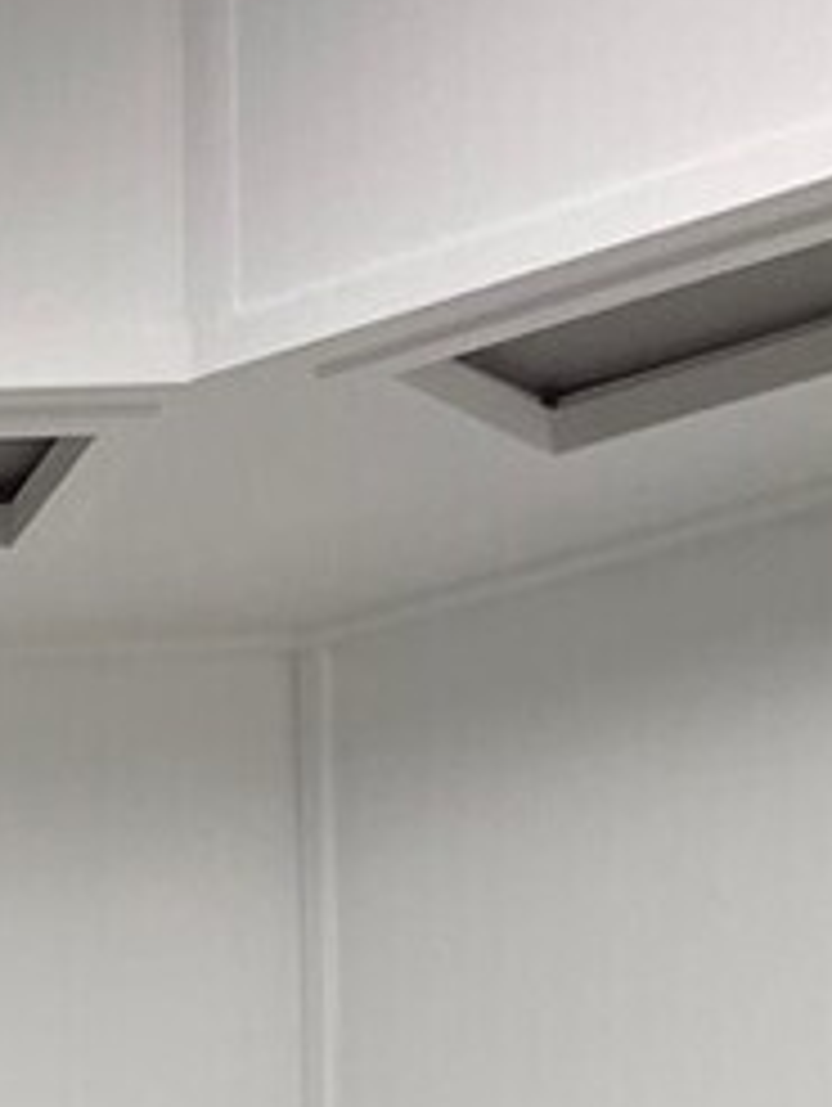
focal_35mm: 152
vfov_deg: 11.2
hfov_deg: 9.0
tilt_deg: -3.1
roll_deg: +1.8
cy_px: 2520
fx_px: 4863
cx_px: -1007
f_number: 1.6
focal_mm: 4.2
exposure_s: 1/120
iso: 64
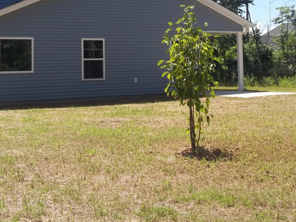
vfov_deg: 23.8
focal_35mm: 60
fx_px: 513
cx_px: 159
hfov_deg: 32.2
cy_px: 23
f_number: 8.8
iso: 64
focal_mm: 5.7
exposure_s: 1/125
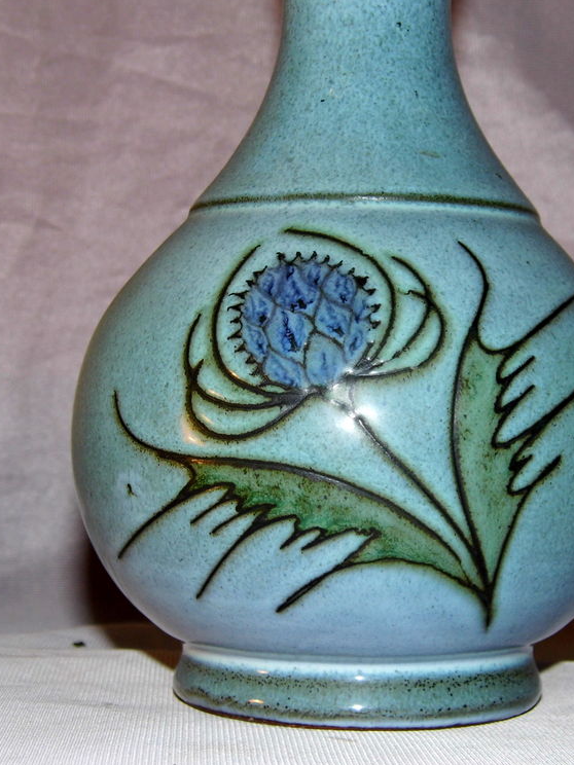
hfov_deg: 18.9
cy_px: 382
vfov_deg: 25.0
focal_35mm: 78
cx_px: 325
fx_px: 1725
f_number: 3.9
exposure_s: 1/60
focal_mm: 10.4
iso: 100
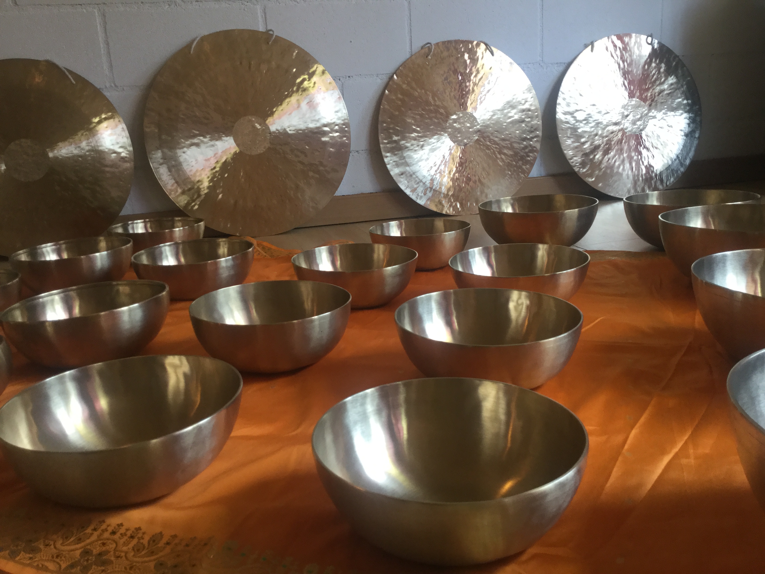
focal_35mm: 31
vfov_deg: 45.4
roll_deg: +2.7
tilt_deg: -16.7
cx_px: 382
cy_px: 287
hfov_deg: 58.4
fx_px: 685
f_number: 2.4
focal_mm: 3.3
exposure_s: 1/33
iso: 80
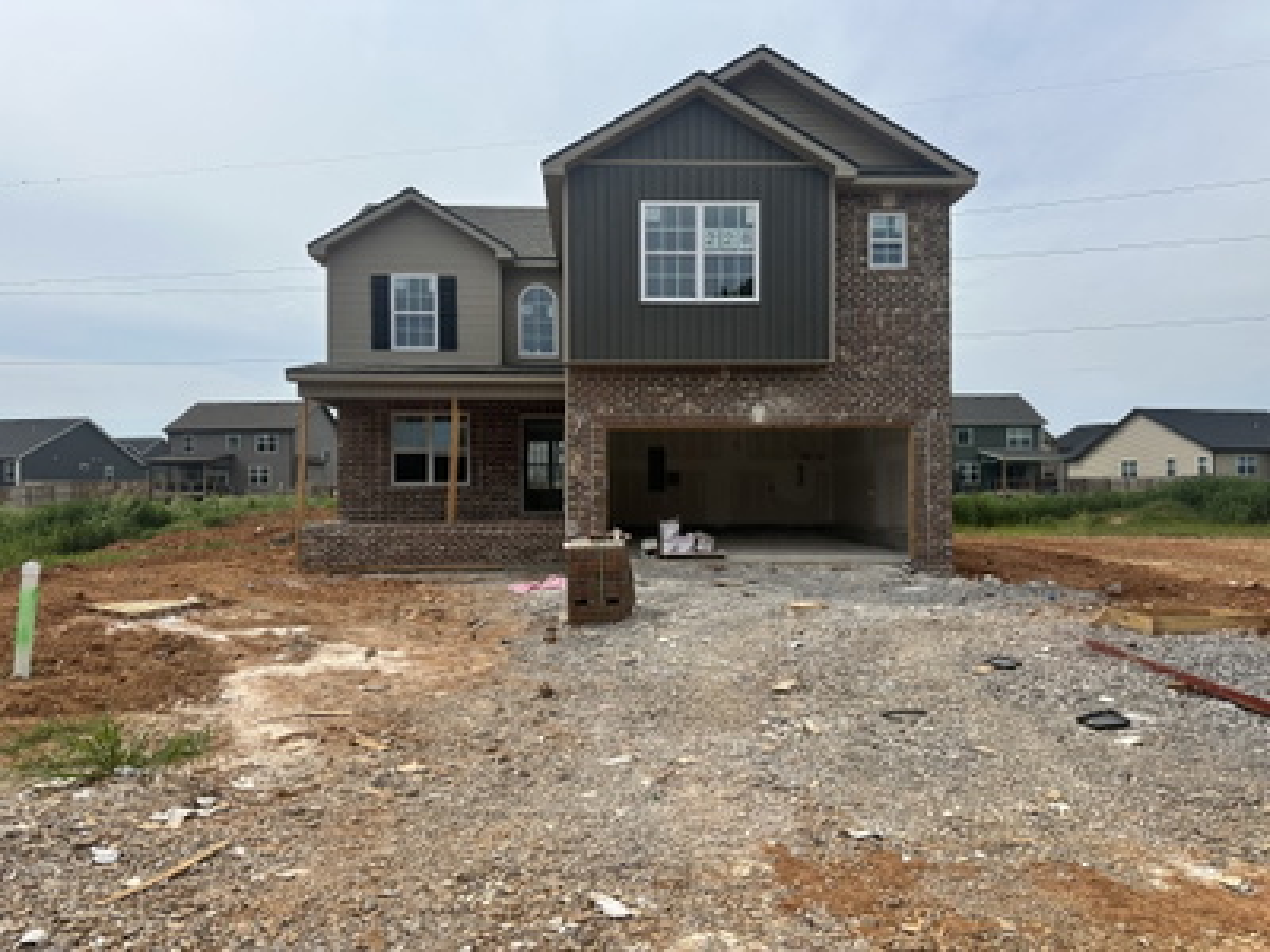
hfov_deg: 71.6
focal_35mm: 24
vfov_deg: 56.8
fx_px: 881
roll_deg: +0.3
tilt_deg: +1.1
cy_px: 476
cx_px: 635
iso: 80
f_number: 1.78
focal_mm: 6.86
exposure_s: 1/6623
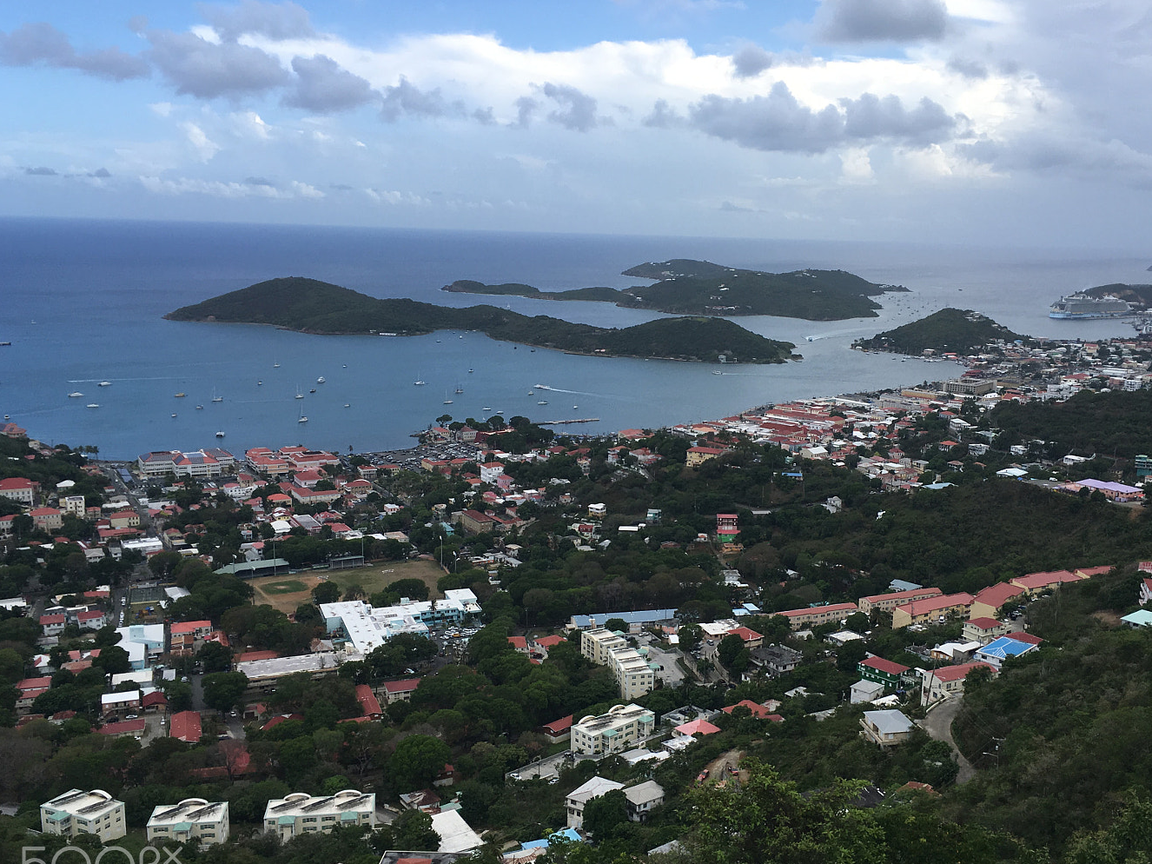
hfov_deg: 52.4
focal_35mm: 35
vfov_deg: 40.7
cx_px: 662
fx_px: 1165
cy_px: 459
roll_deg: -1.8
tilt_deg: -11.8
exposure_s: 1/874
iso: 25
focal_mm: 4.15
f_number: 2.2
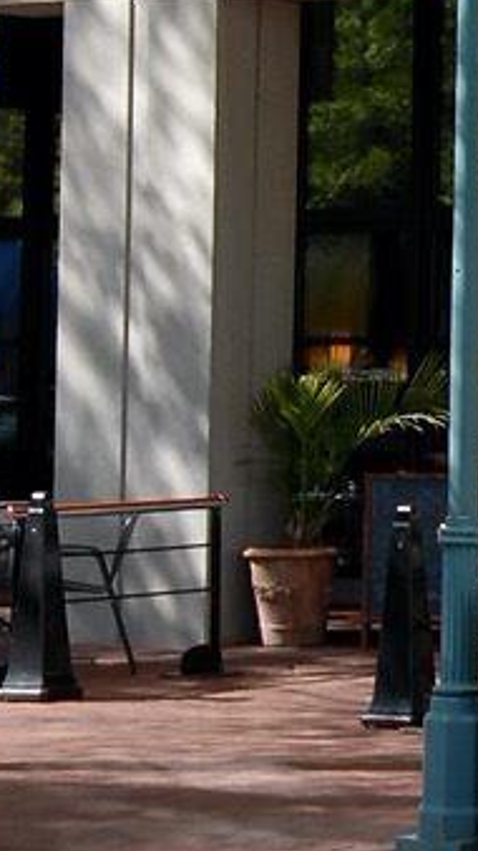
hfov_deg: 7.2
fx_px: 3652
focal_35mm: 162
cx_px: 1029
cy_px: 62
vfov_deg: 13.2
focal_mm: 24
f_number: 6.3
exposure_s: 1/160
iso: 100
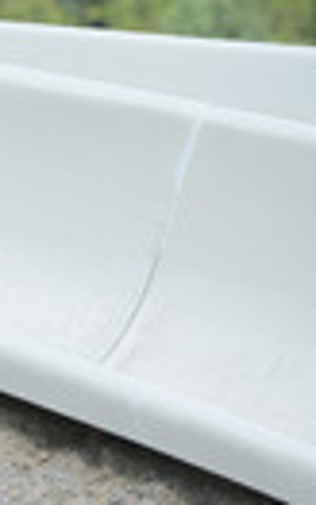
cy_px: 222
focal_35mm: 605
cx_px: -451
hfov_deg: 2.2
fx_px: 8327
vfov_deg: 3.5
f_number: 6.3
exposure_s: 1/640
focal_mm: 195
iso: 500
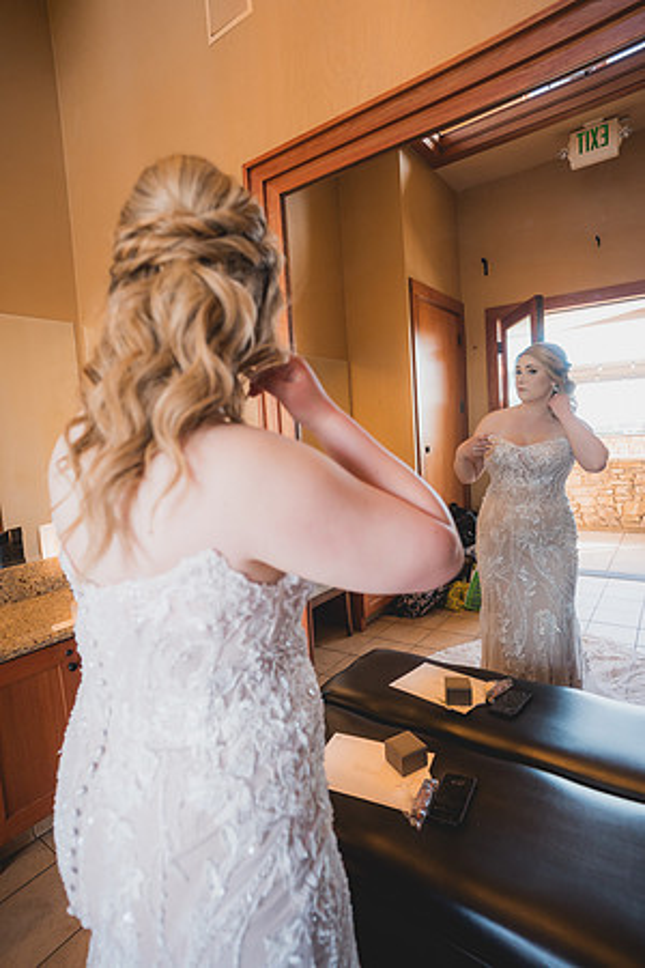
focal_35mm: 18
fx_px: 484
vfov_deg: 90.0
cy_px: 484
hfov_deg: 67.4
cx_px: 322
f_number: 2.8
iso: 1250
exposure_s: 1/320
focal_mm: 18
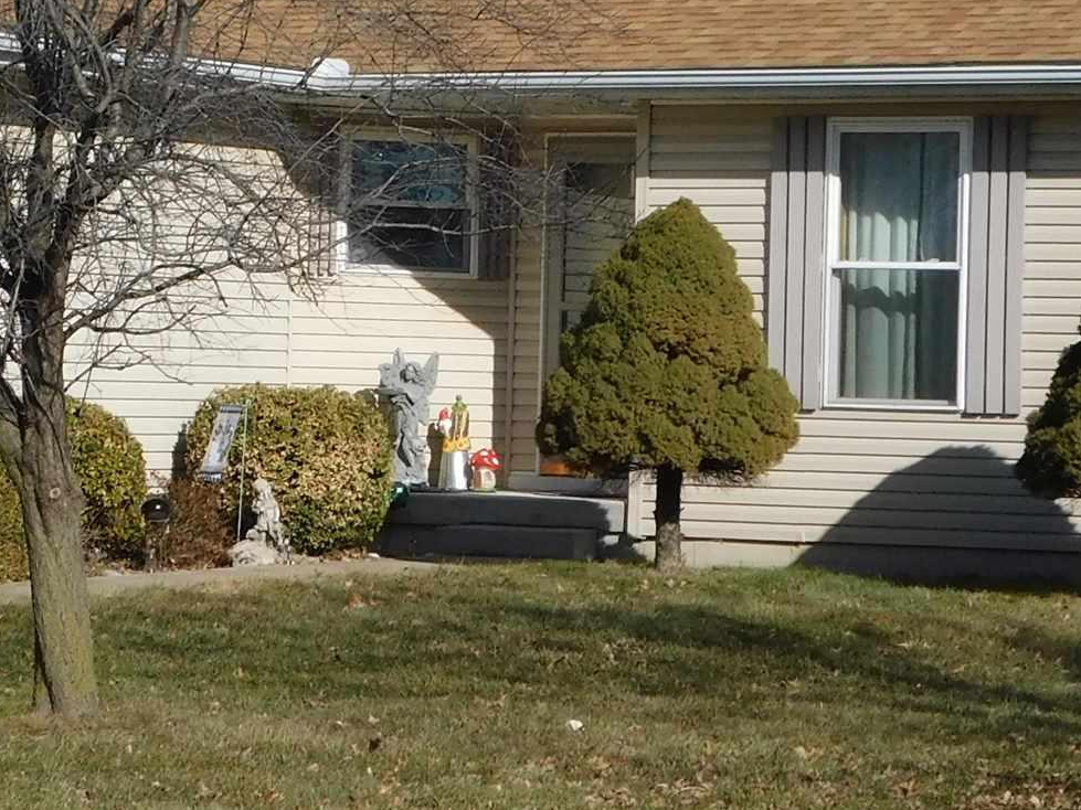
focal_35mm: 160
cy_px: 117
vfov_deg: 9.2
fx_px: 4996
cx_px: 257
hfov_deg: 12.3
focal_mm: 9
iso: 125
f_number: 3.8
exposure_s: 1/1500
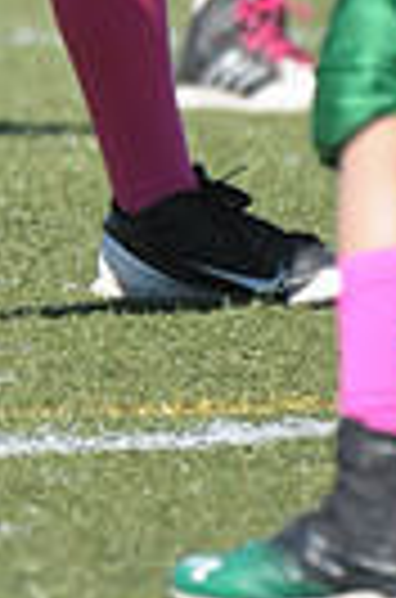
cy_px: -396
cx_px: -146
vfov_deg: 1.1
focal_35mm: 1959
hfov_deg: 0.7
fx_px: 32491
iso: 1000
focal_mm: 300
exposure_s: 1/5000
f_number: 4
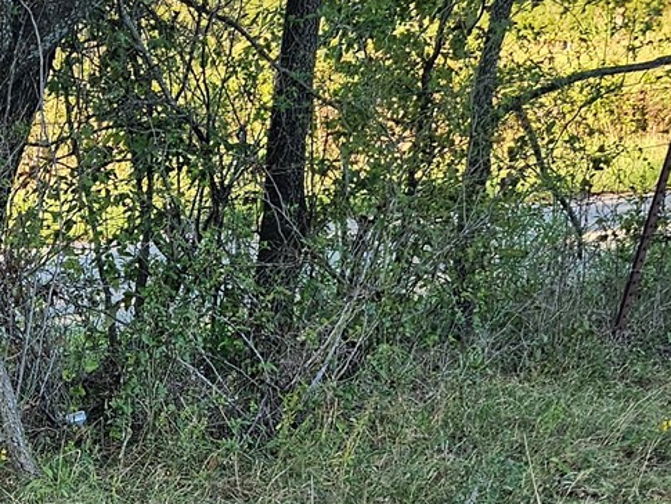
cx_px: -461
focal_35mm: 91
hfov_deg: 18.0
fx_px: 1764
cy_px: 806
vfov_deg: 14.8
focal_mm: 6.3
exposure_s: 1/180
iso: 32
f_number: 1.7
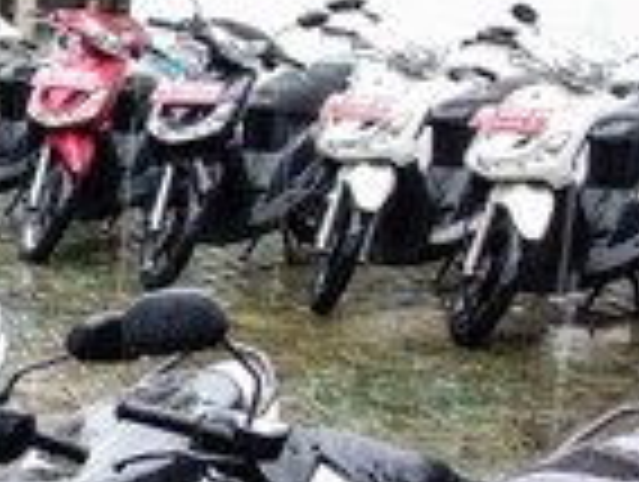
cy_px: 432
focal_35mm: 117
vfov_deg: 12.6
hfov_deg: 13.9
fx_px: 2163
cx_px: -680
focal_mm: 3.81
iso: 200
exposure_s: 1/50
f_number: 2.2
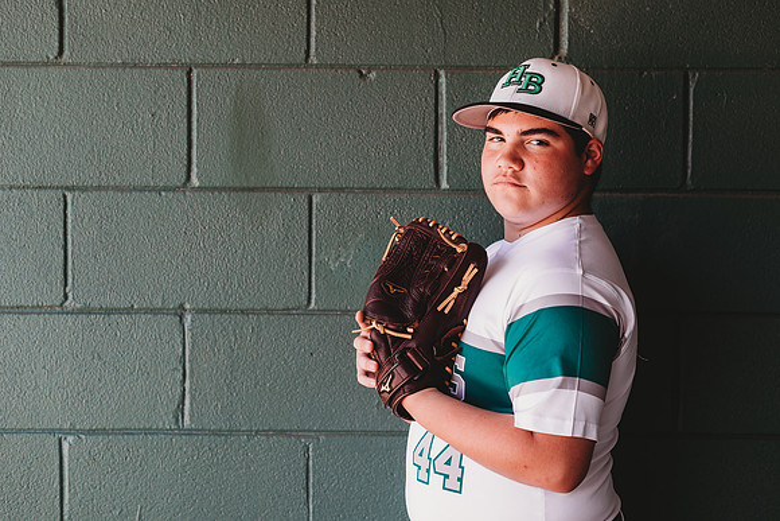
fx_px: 1903
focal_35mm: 88
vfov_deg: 15.6
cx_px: 390
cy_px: 260
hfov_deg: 23.2
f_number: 2.8
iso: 100
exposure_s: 1/160
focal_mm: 85
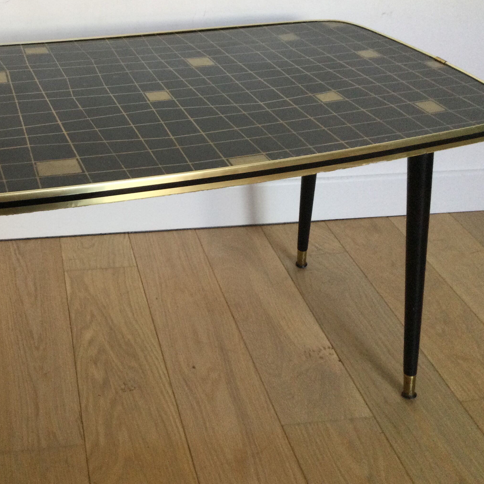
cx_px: 130
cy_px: 204
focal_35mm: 44
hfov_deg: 37.5
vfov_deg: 38.3
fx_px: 696
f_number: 2.4
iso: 40
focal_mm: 3.3
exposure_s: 1/33
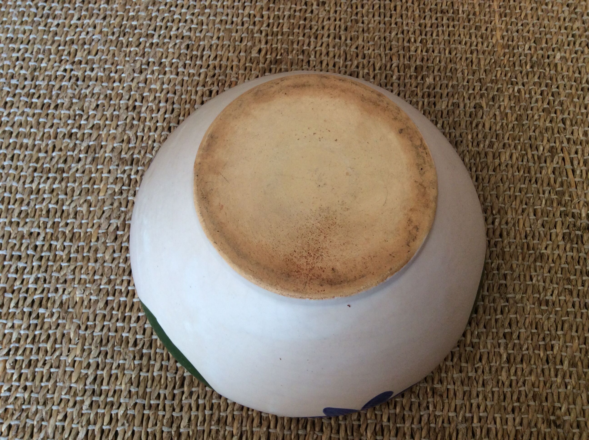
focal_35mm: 32
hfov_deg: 56.9
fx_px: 544
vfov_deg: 44.1
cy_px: 220
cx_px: 294
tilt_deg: -70.2
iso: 64
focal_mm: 3.3
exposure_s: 1/100
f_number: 2.4
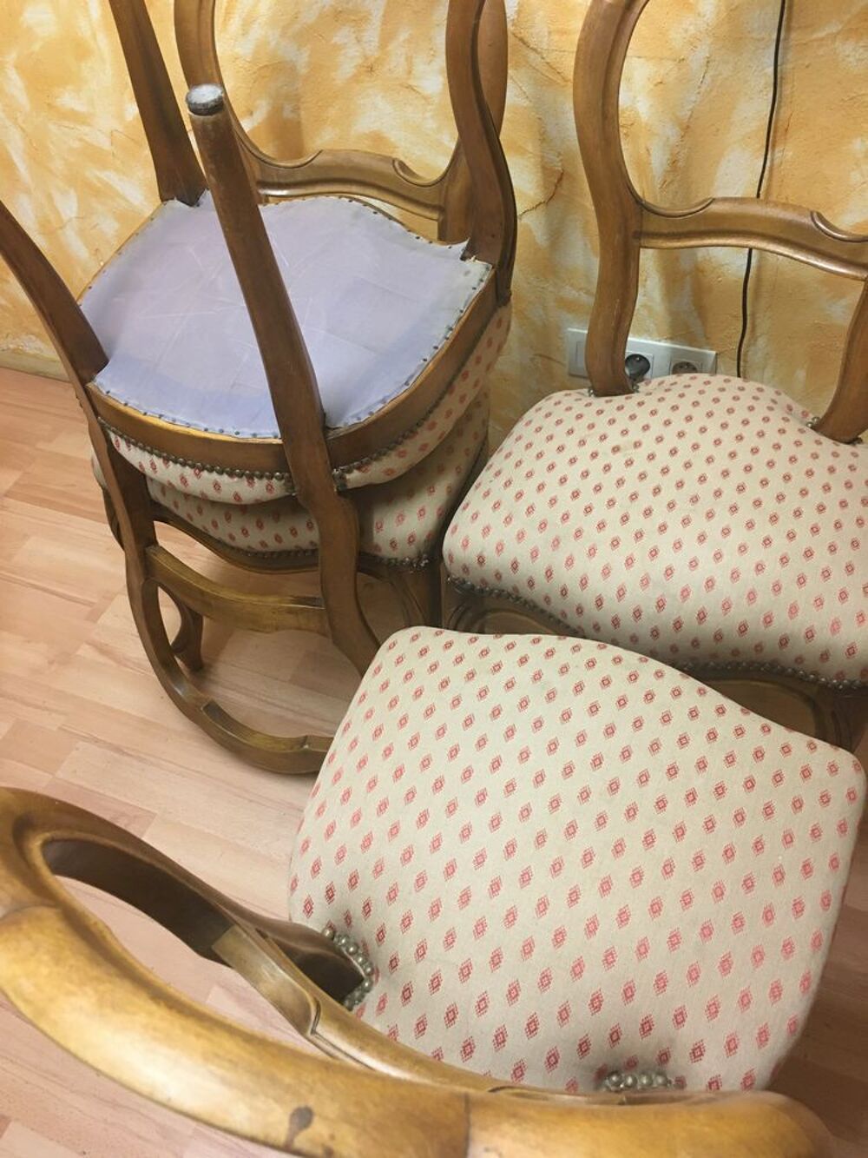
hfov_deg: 48.2
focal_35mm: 29
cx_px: 434
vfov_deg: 61.7
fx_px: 969
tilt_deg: -49.3
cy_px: 579
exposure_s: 1/33
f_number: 2.2
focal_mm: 4.15
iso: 160
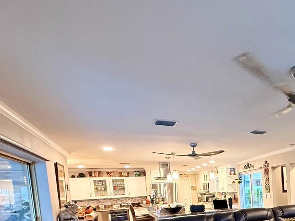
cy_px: 204
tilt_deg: -5.3
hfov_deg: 50.6
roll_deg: +2.7
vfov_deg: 43.5
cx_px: 291
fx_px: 247
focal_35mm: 29
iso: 400
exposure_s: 1/60
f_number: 2.2
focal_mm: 2.22
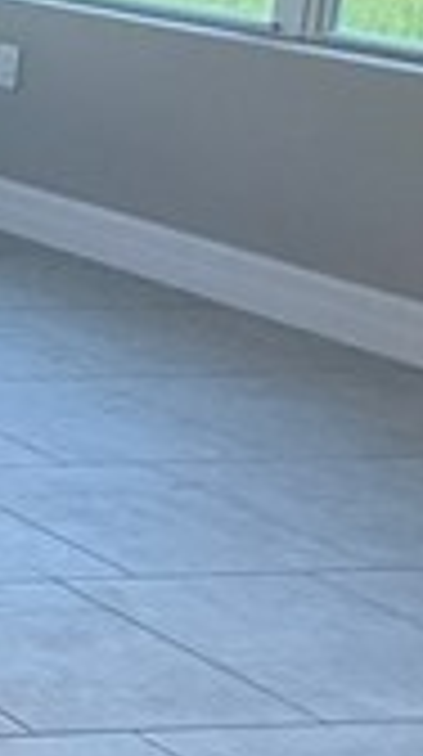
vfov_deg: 22.0
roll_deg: +1.7
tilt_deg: -5.2
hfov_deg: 7.0
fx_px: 1862
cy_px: -14
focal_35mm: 93
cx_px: -1516
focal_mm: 2.22
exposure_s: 1/120
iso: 200
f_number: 2.2
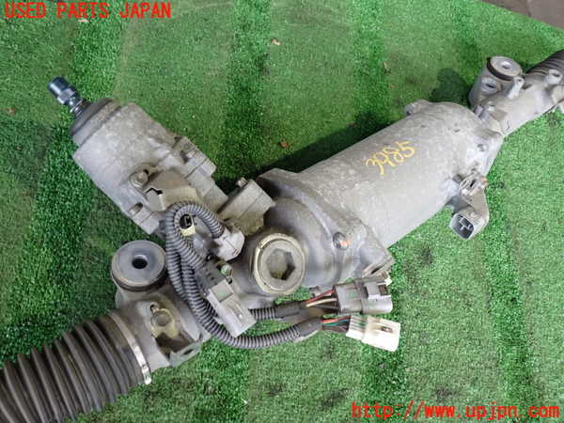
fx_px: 521
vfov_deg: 44.2
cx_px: 282
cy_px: 212
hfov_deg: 56.8
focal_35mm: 32
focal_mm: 5.79
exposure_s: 1/30
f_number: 2.4
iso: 250
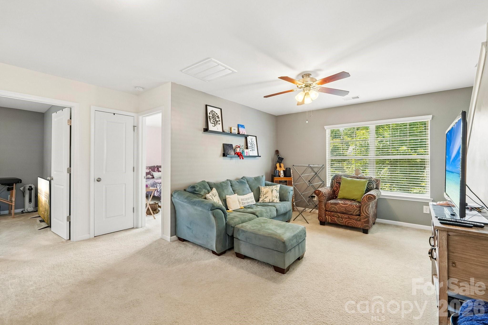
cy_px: 162
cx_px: 244
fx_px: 203
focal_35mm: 15
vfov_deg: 77.3
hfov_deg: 100.4
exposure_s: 1/10
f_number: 8
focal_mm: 10
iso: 400
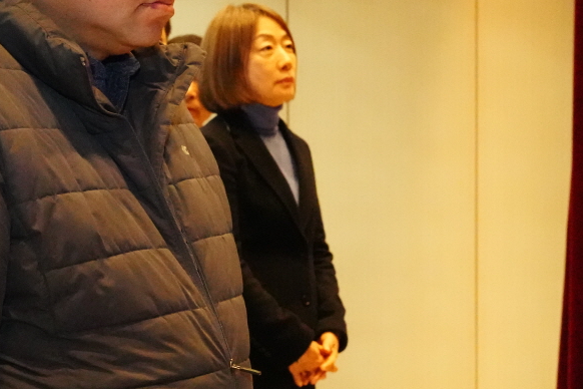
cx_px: 528
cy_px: 267
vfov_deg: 13.4
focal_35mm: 102
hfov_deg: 19.6
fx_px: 1652
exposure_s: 1/160
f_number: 5.6
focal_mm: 33
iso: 16000
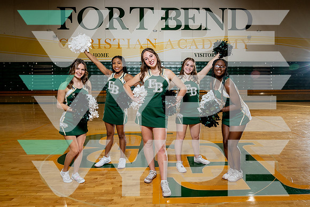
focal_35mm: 29
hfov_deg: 63.1
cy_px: 92
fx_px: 252
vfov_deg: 44.5
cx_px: 167
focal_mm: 25
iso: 640
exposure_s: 1/250
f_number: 7.1
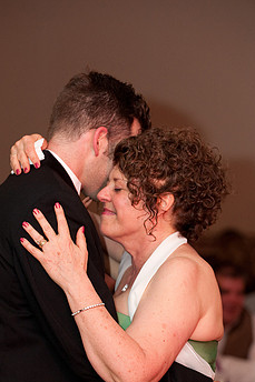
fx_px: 1808
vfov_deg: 12.1
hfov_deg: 8.1
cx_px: 104
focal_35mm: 170
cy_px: 231
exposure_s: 1/60
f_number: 5
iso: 1600
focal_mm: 130
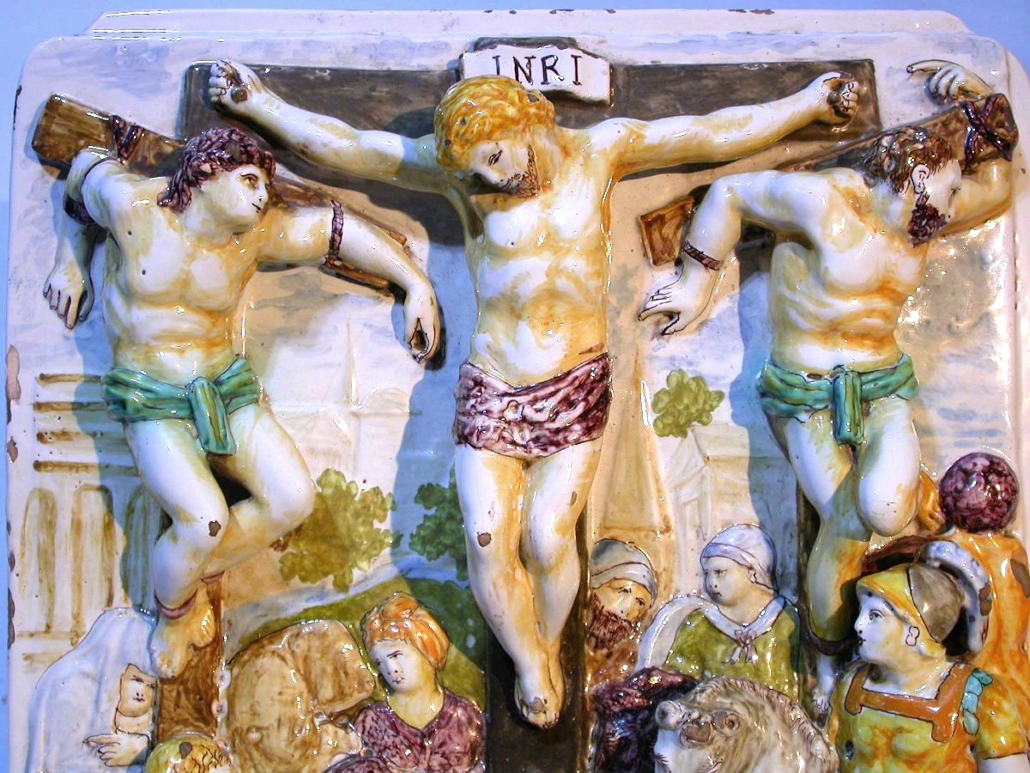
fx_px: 1547
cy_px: 386
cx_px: 515
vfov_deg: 28.0
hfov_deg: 36.8
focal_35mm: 52
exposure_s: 1/24.1
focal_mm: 10.9
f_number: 2.9
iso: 100
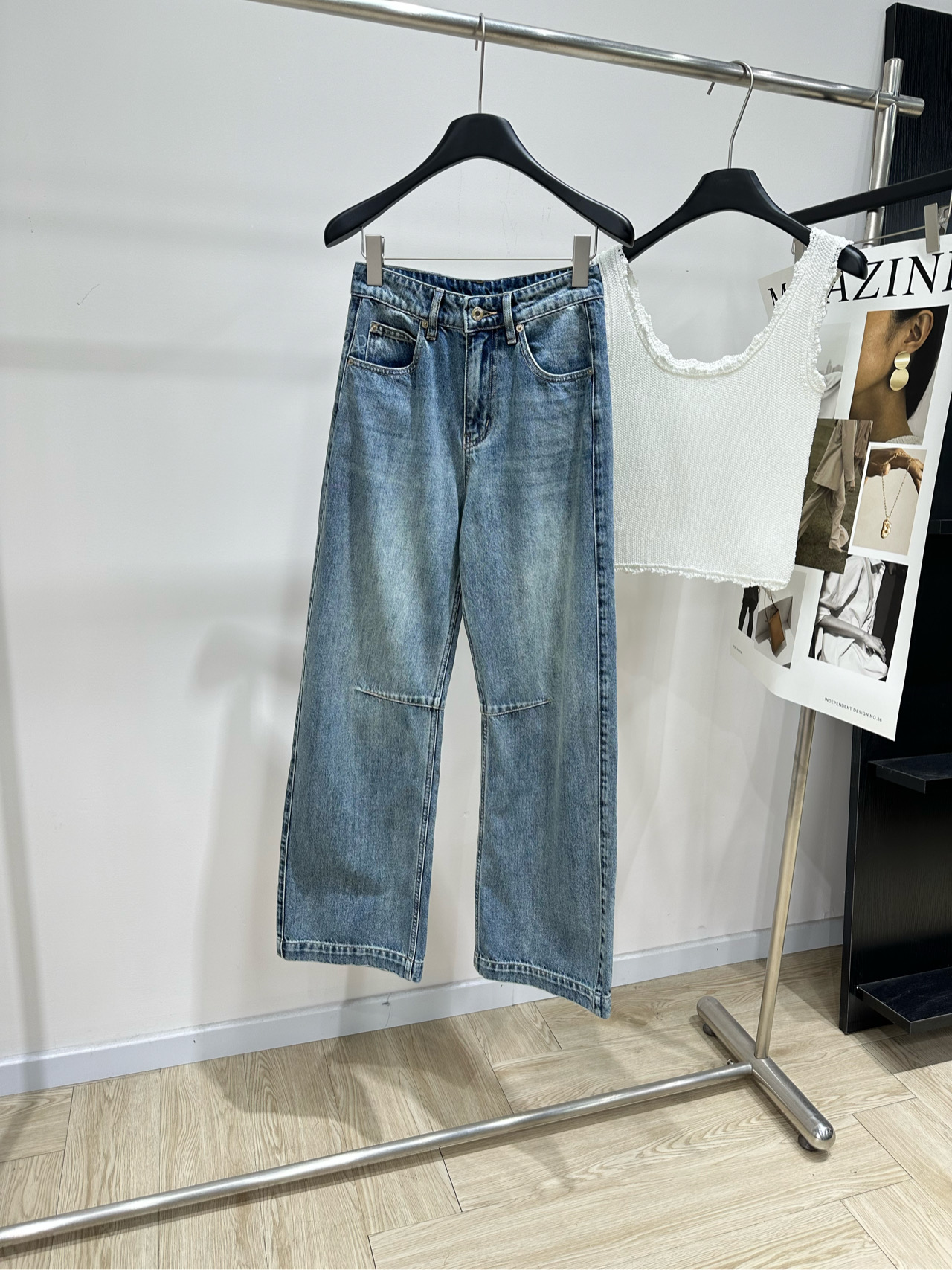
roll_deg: -2.0
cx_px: 476
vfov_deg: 71.6
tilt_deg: -14.4
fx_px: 880
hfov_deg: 56.8
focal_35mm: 24
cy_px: 635
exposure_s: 1/100
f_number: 1.78
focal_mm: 6.86
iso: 80
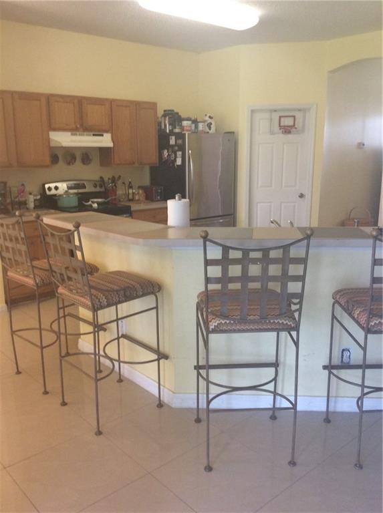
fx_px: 474
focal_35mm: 32
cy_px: 256
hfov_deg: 44.0
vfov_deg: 56.9
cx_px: 192
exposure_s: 1/24
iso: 80
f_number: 2.4
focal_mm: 3.3
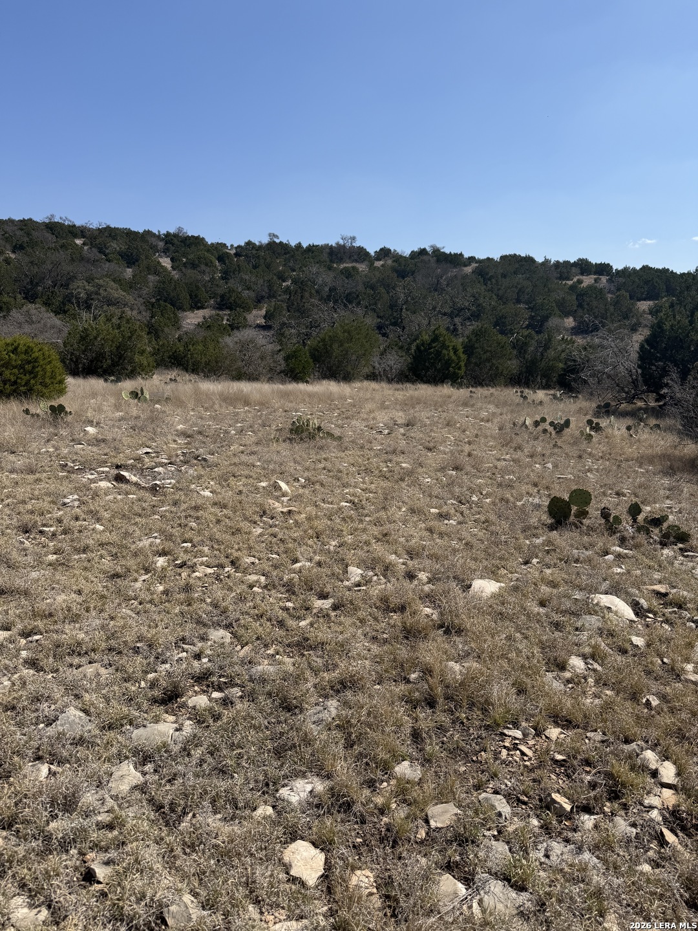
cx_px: 349
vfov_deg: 71.6
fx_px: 645
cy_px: 466
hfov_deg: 56.8
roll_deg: +1.5
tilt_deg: -10.7
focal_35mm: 24
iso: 80
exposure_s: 1/6173
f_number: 1.78
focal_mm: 6.76
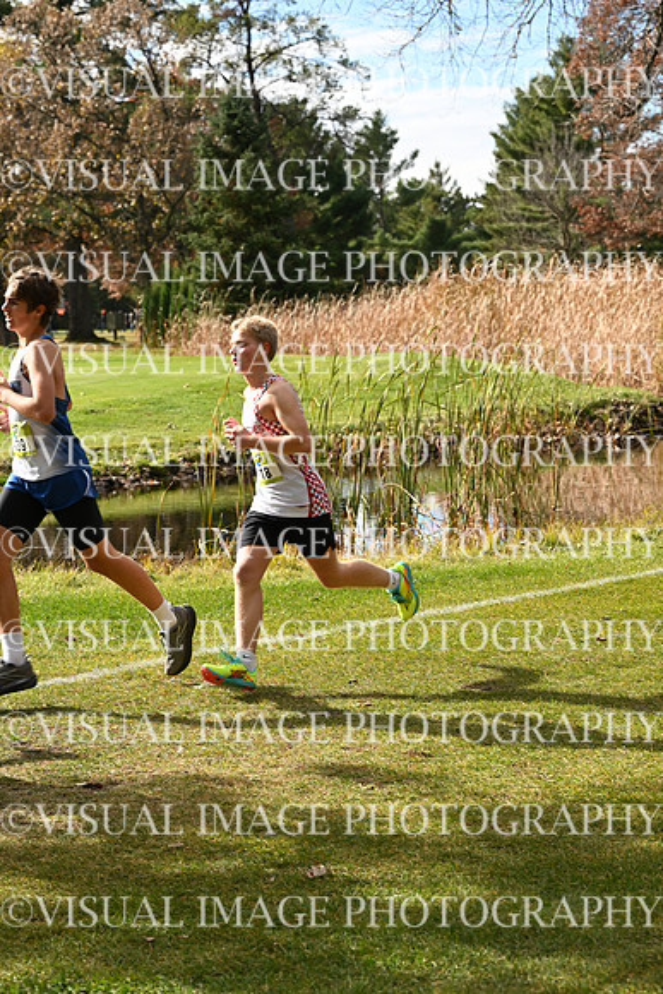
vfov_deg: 24.5
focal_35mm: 83
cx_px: 332
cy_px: 497
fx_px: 2291
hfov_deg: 16.5
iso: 125
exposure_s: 1/400
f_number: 5.6
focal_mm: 83
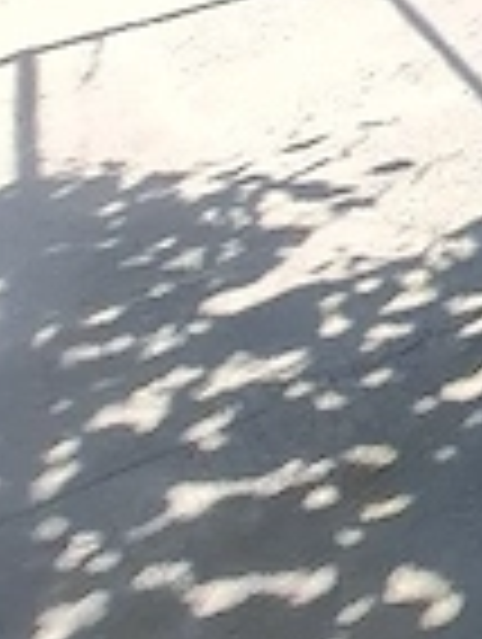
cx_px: 1275
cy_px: -243
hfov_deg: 12.9
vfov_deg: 23.0
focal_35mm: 73
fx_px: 1351
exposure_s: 1/435
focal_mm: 1.74
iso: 40
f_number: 2.2
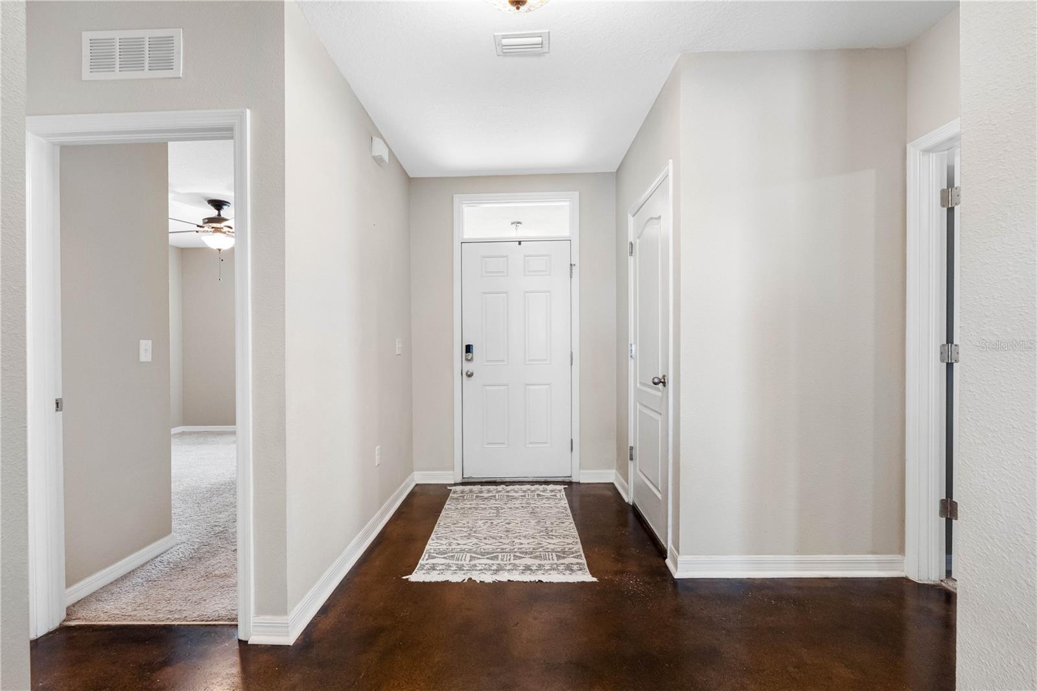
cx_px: 518
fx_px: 461
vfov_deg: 73.7
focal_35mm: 16
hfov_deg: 96.7
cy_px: 346
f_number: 8
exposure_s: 1/1.25
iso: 1600
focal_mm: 16
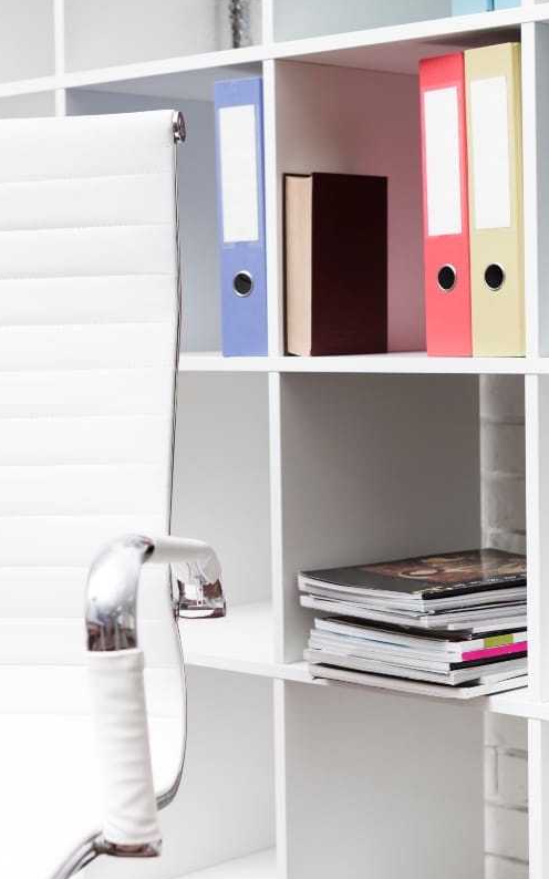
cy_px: 440
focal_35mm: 77
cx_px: 241
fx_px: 1844
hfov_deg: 16.9
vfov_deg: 26.8
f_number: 4
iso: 125
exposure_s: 1/160
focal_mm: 50
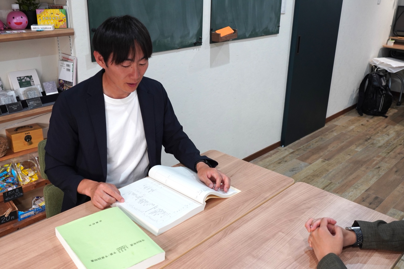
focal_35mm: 36
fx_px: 404
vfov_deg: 36.9
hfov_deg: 53.1
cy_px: 134
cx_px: 202
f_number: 5
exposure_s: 1/40
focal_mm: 24
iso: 400
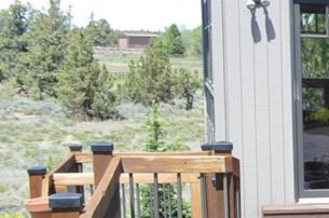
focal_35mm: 133
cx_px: 774
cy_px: 228
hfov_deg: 12.4
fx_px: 1213
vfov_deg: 10.2
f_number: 6.3
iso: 100
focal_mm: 18
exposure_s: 1/160
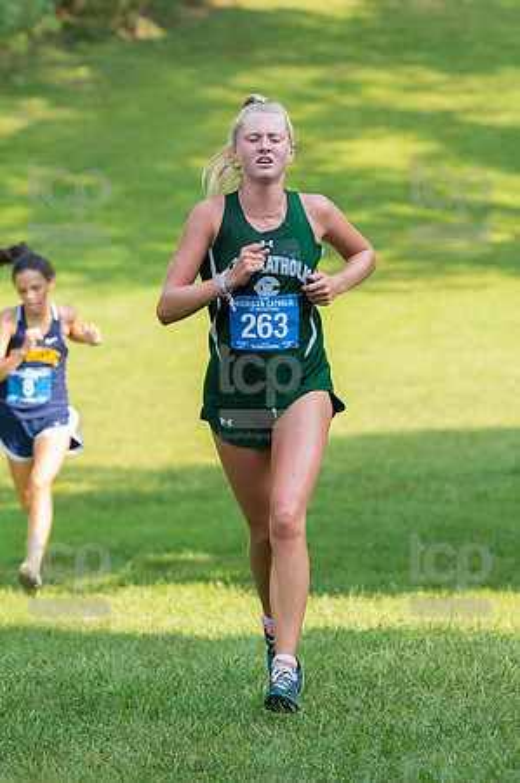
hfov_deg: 5.7
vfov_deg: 8.6
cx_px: 260
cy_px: 392
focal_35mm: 240
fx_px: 5212
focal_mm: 160
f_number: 5
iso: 1600
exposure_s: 1/1600
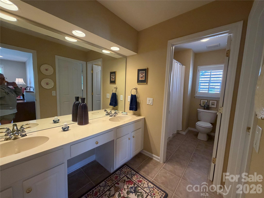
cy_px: 99
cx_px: 132
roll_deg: -1.2
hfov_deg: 102.1
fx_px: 107
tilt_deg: -5.8
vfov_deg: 85.7
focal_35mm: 14
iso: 200
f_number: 2.2
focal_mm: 2.22
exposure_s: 1/60
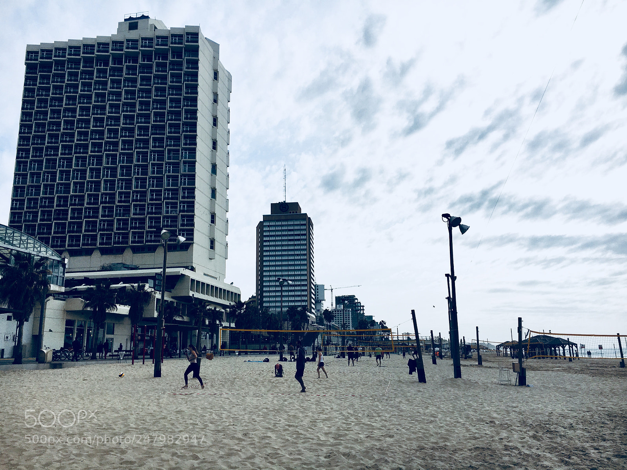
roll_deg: +0.0
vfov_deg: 48.2
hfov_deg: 61.7
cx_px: 314
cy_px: 235
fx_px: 525
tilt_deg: +15.1
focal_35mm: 29
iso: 25
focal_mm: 4.15
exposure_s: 1/4049
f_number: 2.2
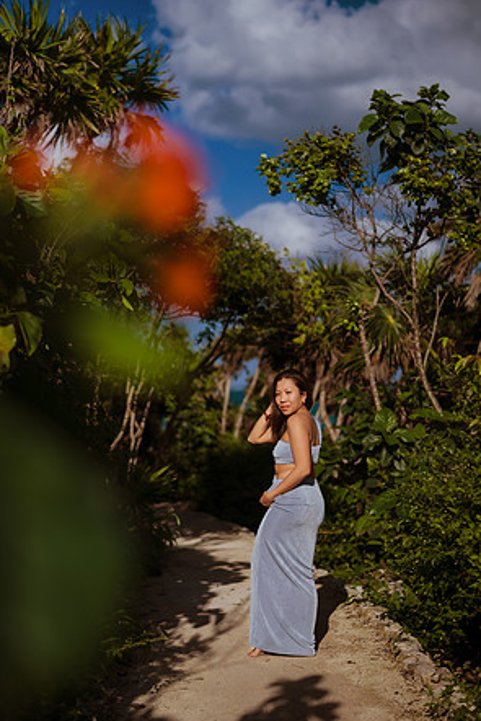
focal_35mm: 59
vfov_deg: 33.9
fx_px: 1181
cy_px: 362
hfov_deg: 23.0
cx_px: 240
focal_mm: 58
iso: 50
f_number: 2
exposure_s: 1/8000
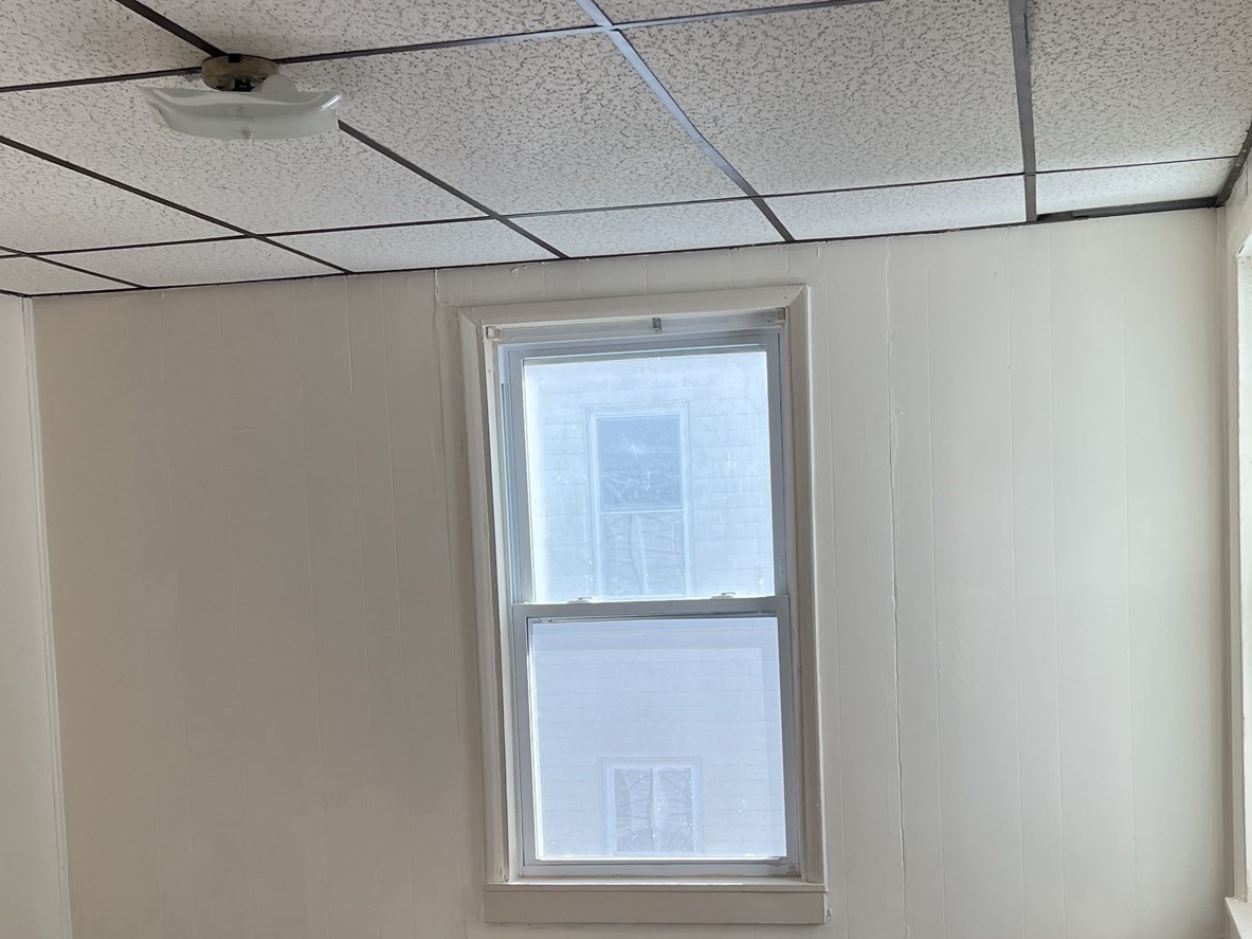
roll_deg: +1.8
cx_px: 723
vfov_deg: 31.8
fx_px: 1627
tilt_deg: -3.1
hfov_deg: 42.0
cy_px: 649
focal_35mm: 45
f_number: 1.5
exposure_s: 1/426
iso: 50
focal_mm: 5.7
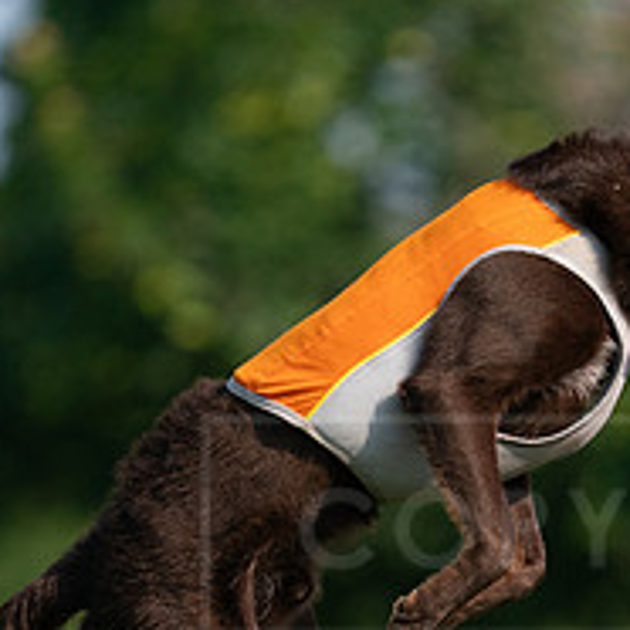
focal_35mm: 1149
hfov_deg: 1.5
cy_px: 584
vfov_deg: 1.5
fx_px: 23659
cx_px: 525
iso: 1250
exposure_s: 1/4000
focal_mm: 433
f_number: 6.3
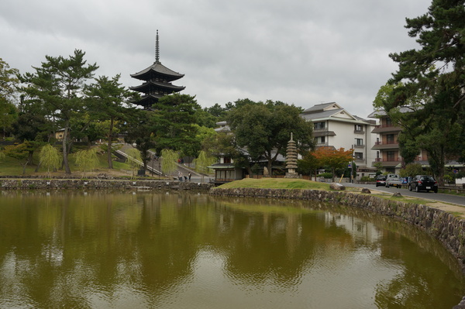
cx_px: 232
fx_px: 426
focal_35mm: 33
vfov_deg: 39.9
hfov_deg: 57.3
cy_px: 154
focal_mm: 22
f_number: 7.1
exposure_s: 1/100
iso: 100
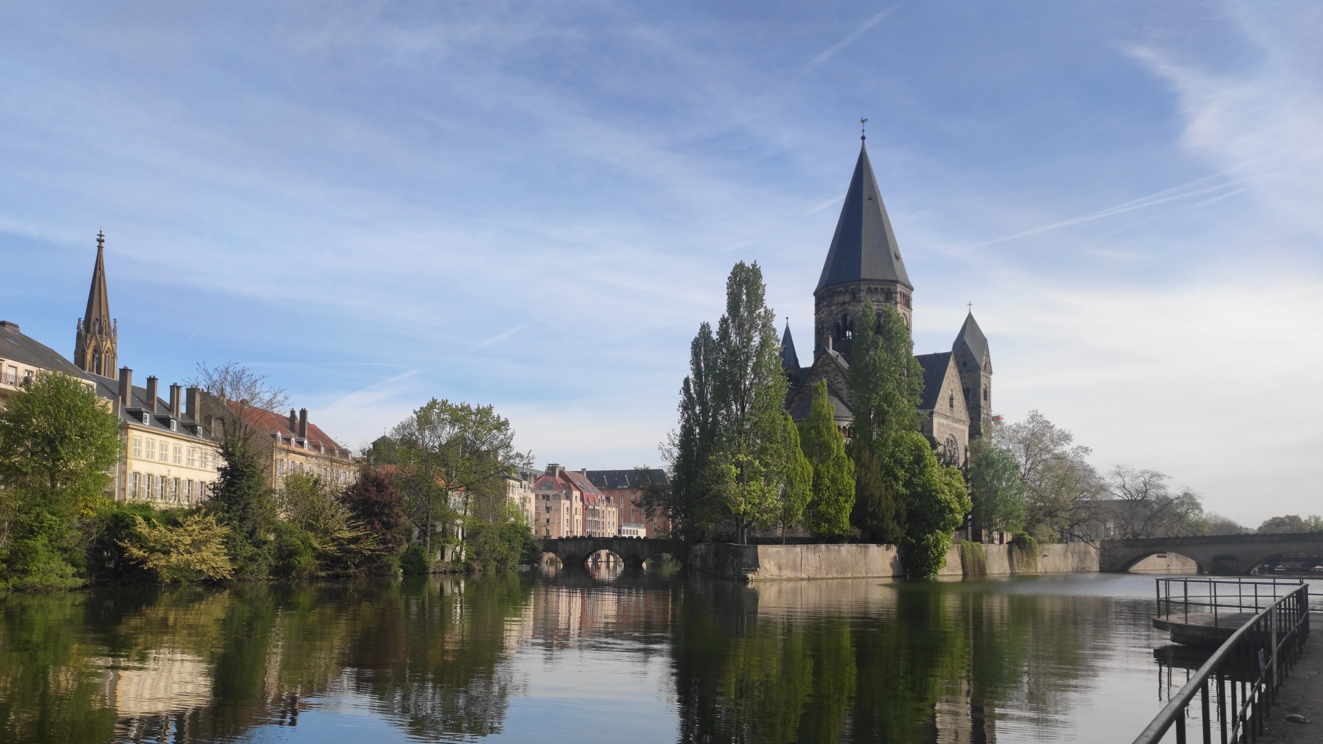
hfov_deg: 66.1
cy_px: 493
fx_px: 1017
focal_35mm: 29
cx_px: 666
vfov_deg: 39.7
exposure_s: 1/1203
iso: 112
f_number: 1.75
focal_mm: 4.77
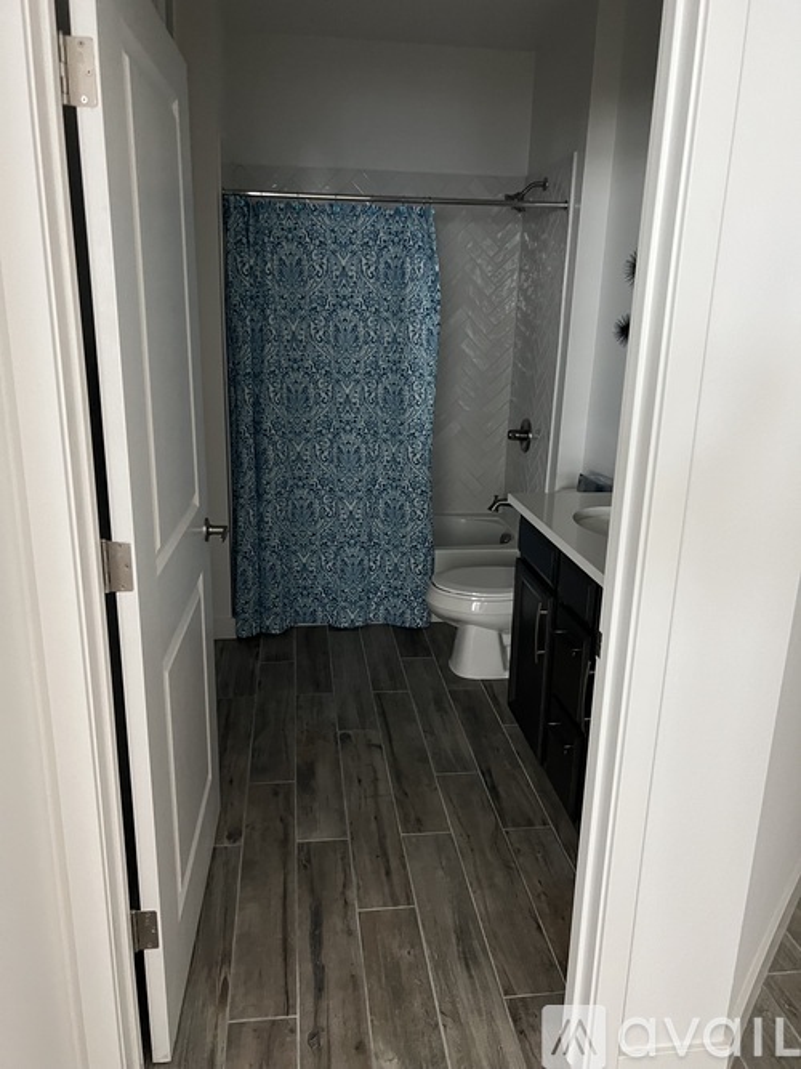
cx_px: 400
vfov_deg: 67.3
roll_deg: -2.2
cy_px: 534
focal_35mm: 26
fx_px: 802
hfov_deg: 53.0
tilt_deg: -16.5
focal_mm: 5.7
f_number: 1.5
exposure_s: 1/40
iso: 500
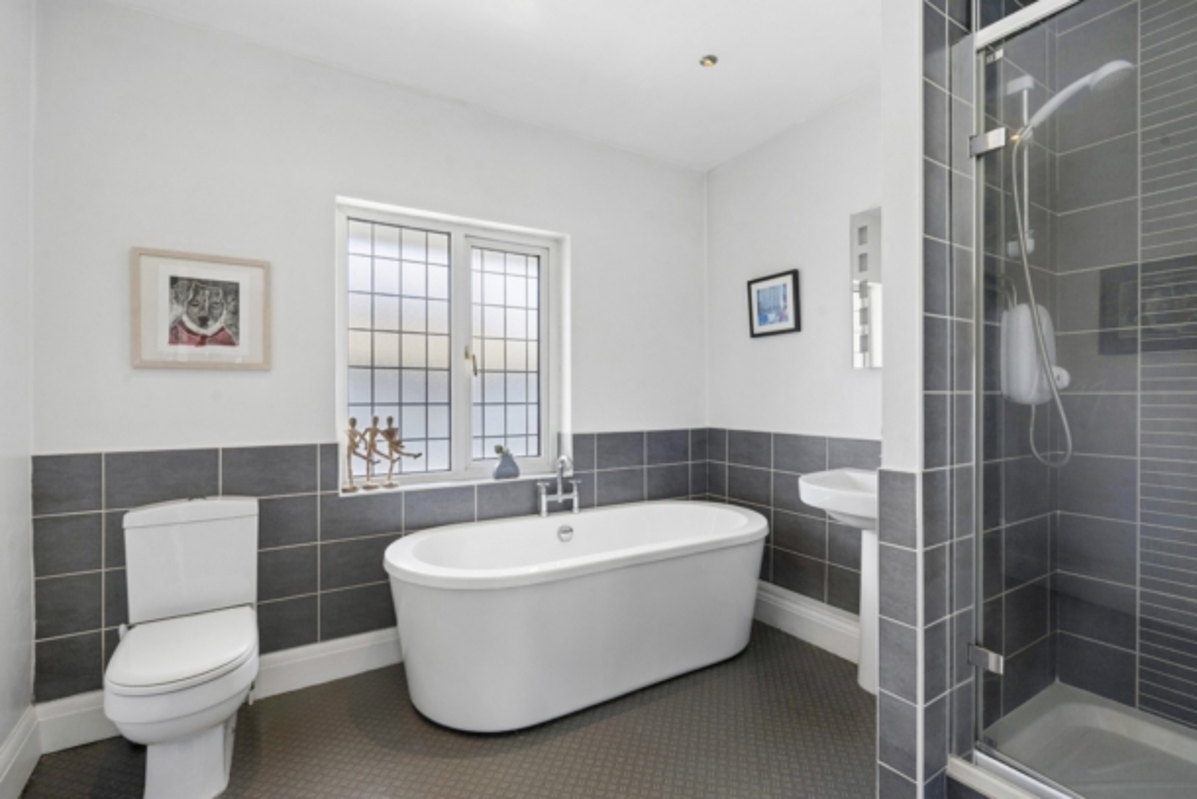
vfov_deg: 73.8
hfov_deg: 96.7
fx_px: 532
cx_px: 598
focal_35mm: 16
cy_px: 400
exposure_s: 1/10
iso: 125
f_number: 9
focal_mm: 16
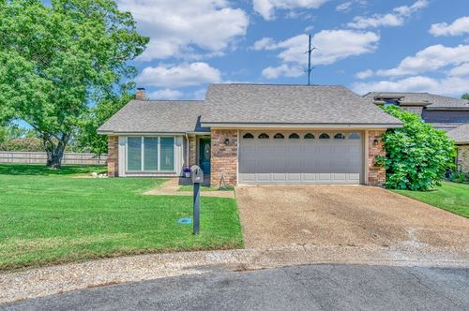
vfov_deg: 60.6
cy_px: 156
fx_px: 267
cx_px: 234
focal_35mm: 20
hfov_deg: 82.6
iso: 100
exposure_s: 1/320
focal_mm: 20.5
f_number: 8
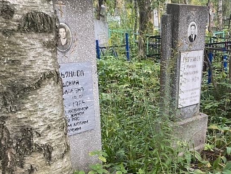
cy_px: 147
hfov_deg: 37.4
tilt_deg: -11.1
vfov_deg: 28.8
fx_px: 327
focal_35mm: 49
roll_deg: -1.7
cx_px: 188
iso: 200
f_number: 1.8
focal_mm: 4.25
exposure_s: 1/60
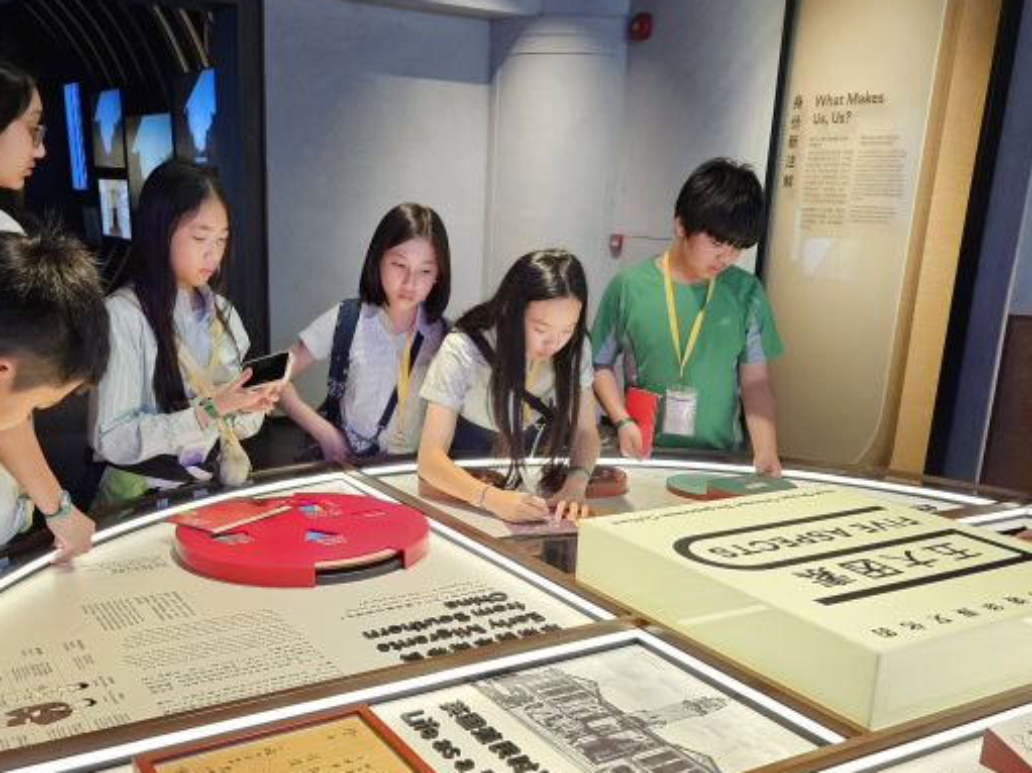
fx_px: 1073
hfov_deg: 51.2
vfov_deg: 39.4
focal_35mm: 36
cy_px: 486
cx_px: 454
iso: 500
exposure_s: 1/92
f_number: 1.8
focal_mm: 5.4
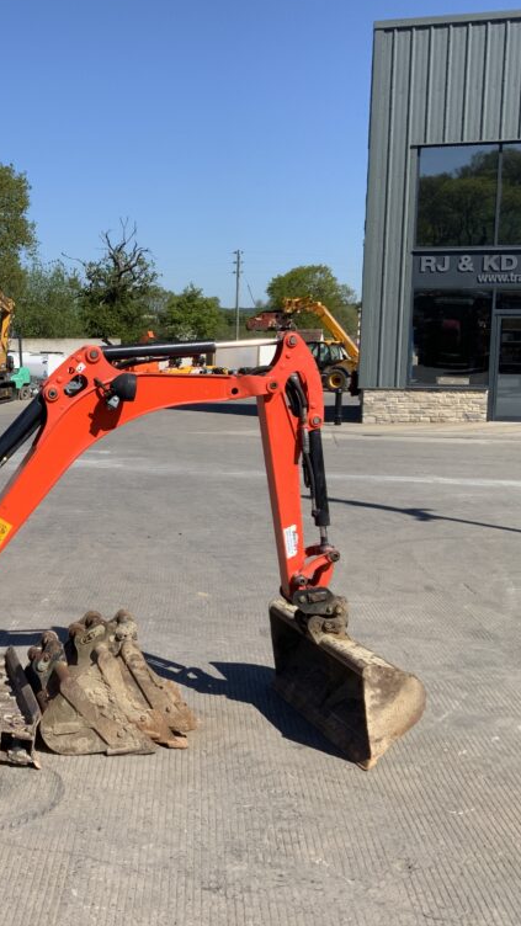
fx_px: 1056
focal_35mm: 43
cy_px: 454
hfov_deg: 26.2
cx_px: -10
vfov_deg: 47.4
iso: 16
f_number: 1.8
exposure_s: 1/2320
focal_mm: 3
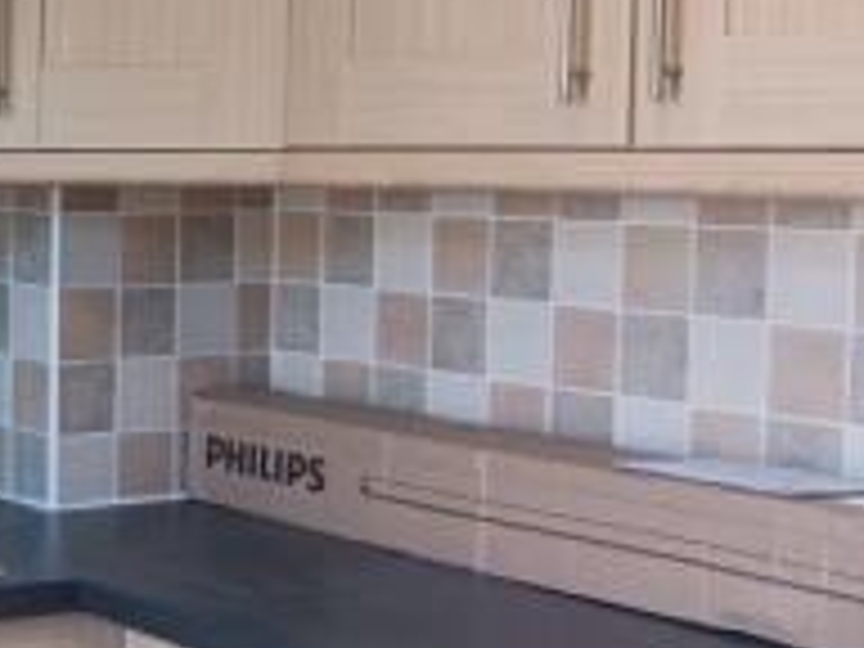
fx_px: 2047
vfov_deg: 18.0
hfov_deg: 22.3
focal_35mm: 82
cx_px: -128
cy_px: 335
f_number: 1.8
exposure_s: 1/33.3
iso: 160
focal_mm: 4
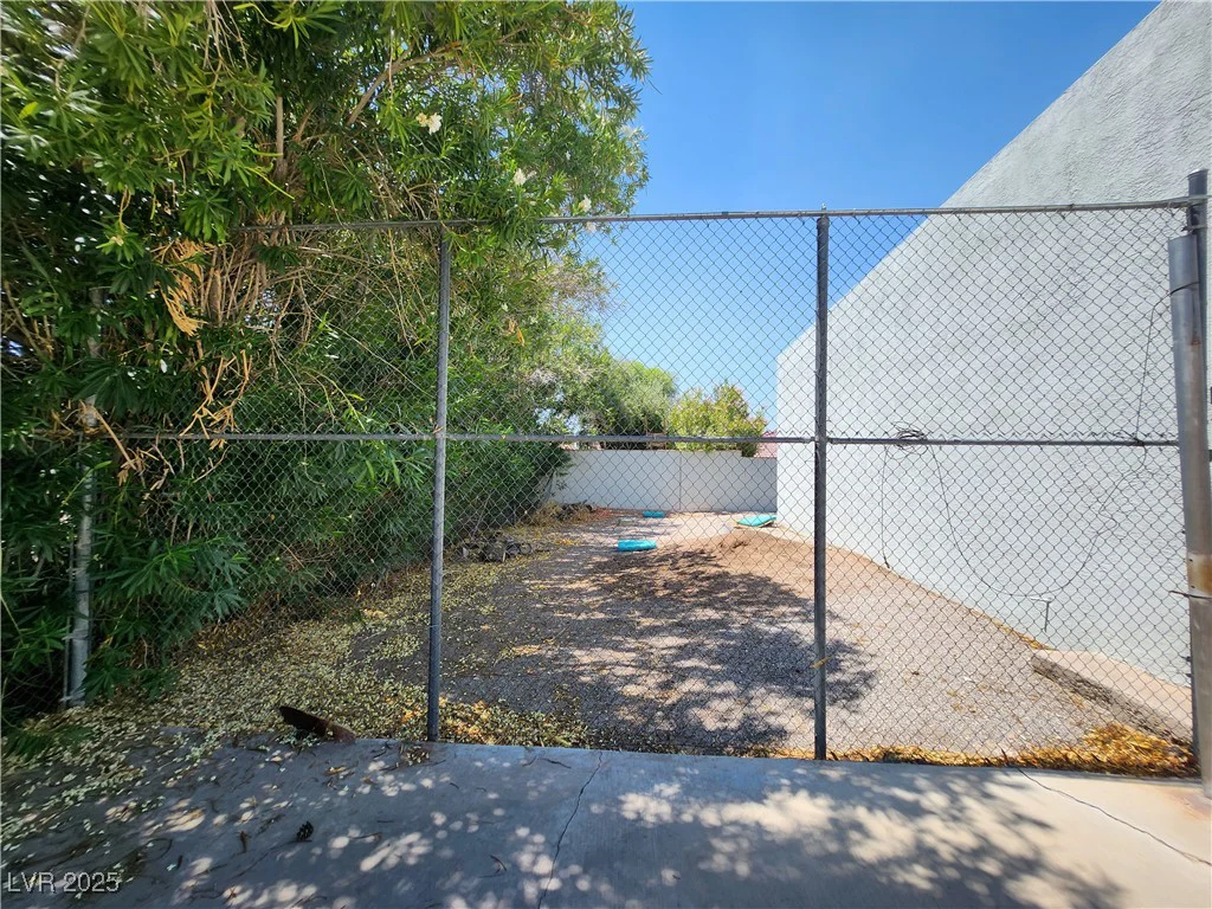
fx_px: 455
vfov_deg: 89.9
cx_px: 606
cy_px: 454
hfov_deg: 106.2
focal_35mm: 13
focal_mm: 1.74
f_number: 2.2
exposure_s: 1/694
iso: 32
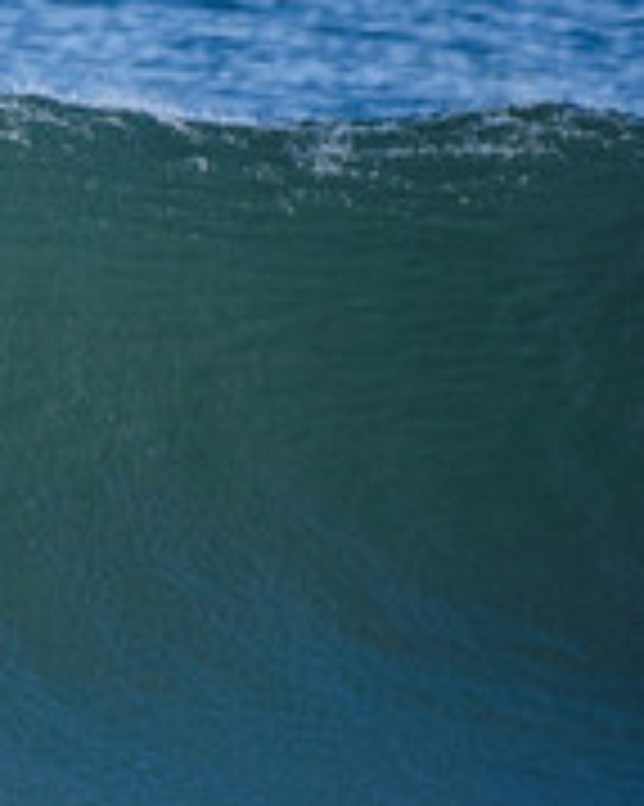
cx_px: -658
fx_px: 45807
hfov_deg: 0.8
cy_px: 718
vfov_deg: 1.0
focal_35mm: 1921
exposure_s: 1/2000
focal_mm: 420
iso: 500
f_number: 5.6
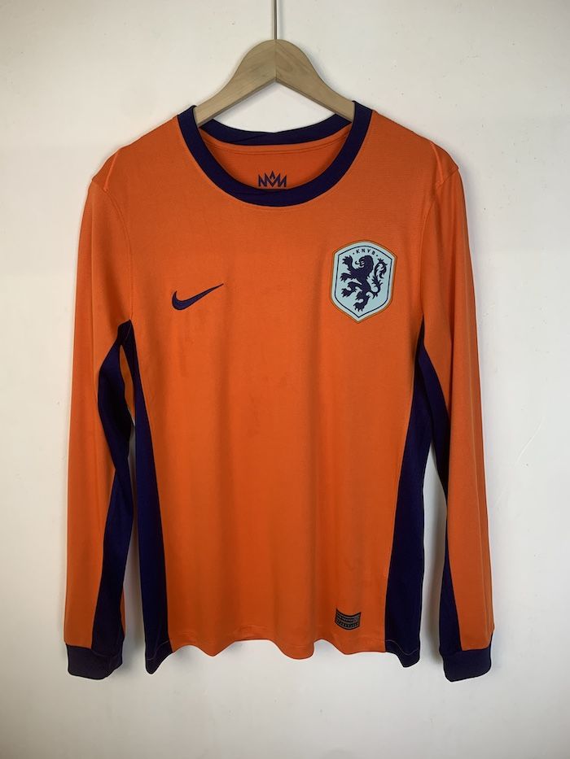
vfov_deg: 67.3
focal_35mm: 26
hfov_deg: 53.1
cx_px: 285
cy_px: 380
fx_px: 571
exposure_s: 1/83
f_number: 1.8
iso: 100
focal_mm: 4.25
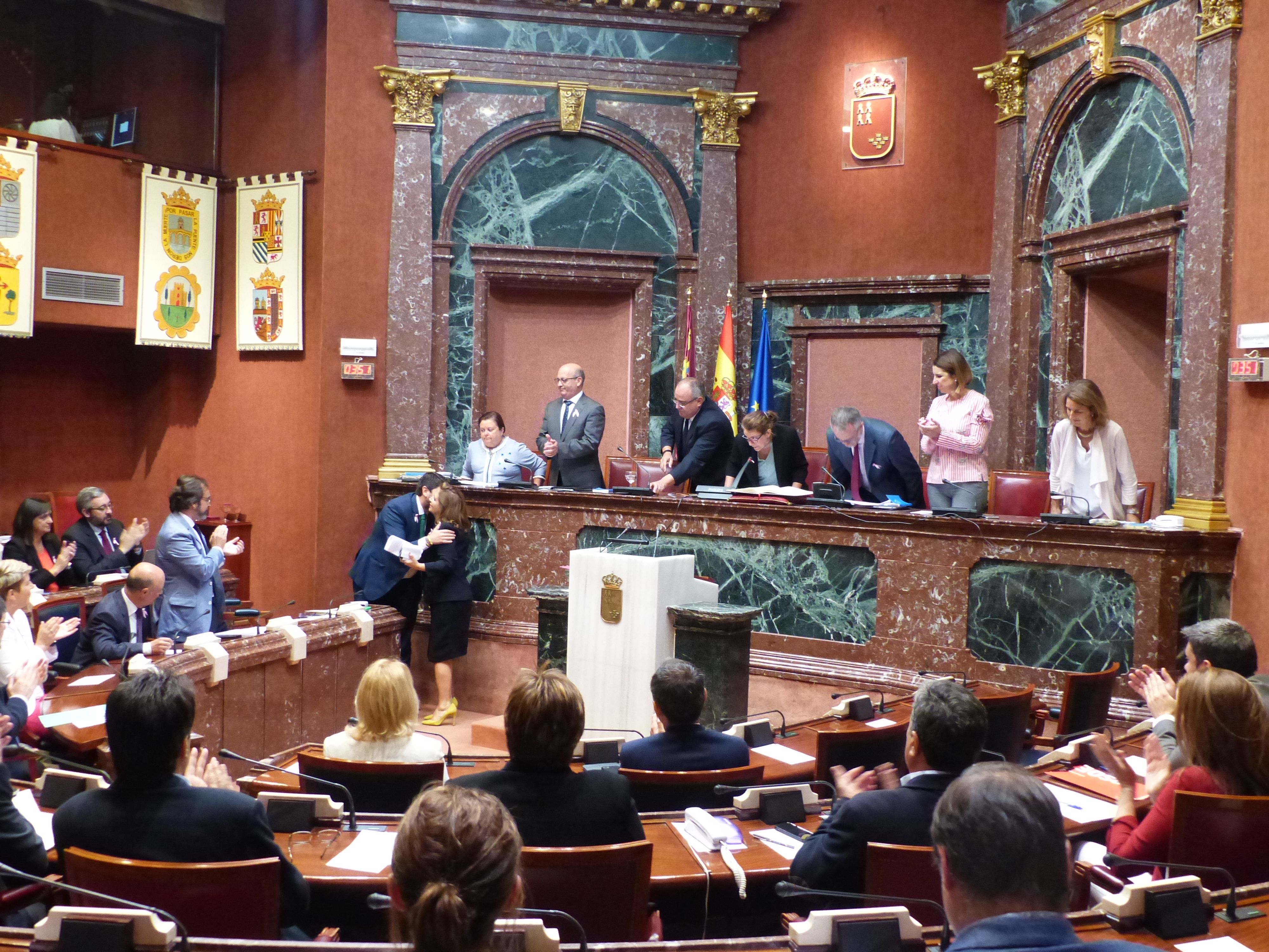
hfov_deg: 47.9
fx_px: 1430
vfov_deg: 36.8
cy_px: 476
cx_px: 634
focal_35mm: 39
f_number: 2.8
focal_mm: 7
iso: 800
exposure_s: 1/40
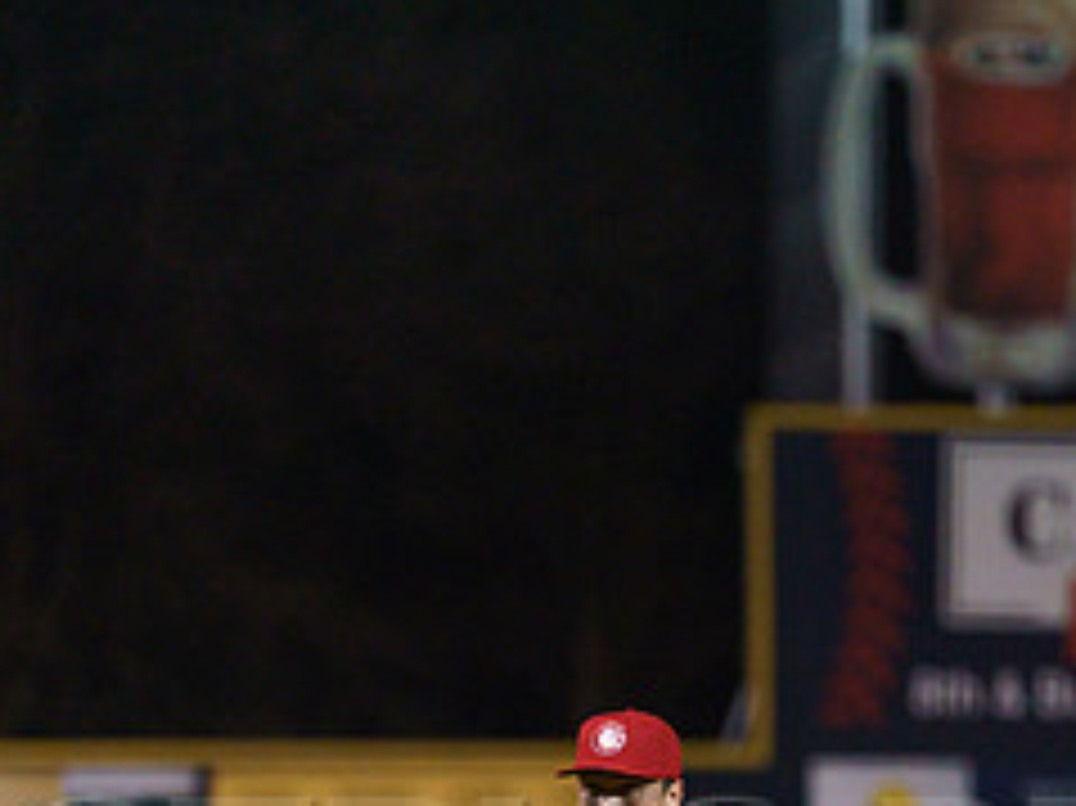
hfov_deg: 4.0
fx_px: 15223
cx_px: 558
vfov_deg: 3.0
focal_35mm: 490
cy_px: 831
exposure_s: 1/1000
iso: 2000
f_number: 2.8
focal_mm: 200
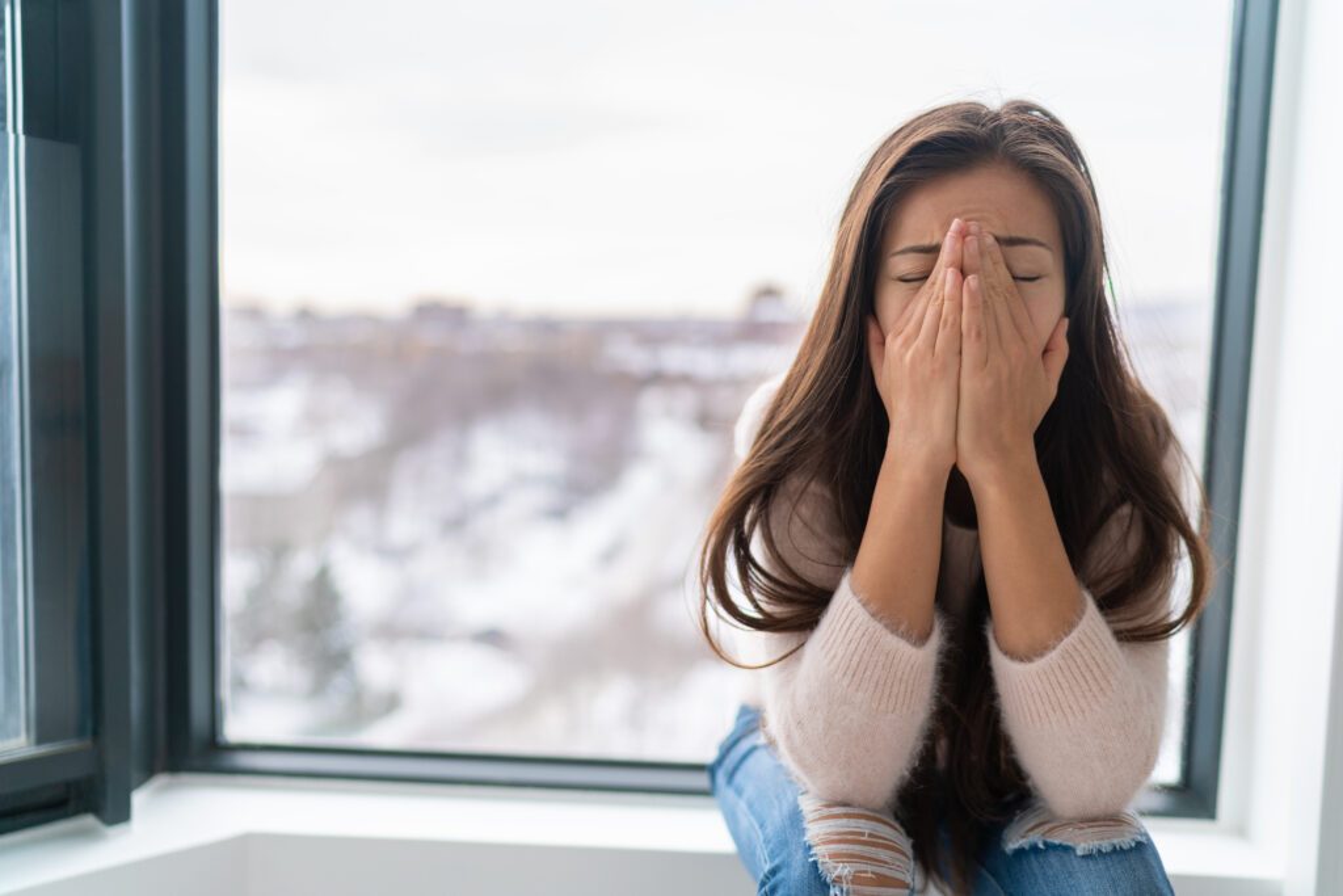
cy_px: 448
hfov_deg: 54.4
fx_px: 1306
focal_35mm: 35
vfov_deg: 37.9
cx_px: 672
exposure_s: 1/60
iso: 100
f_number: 1.6
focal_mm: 35
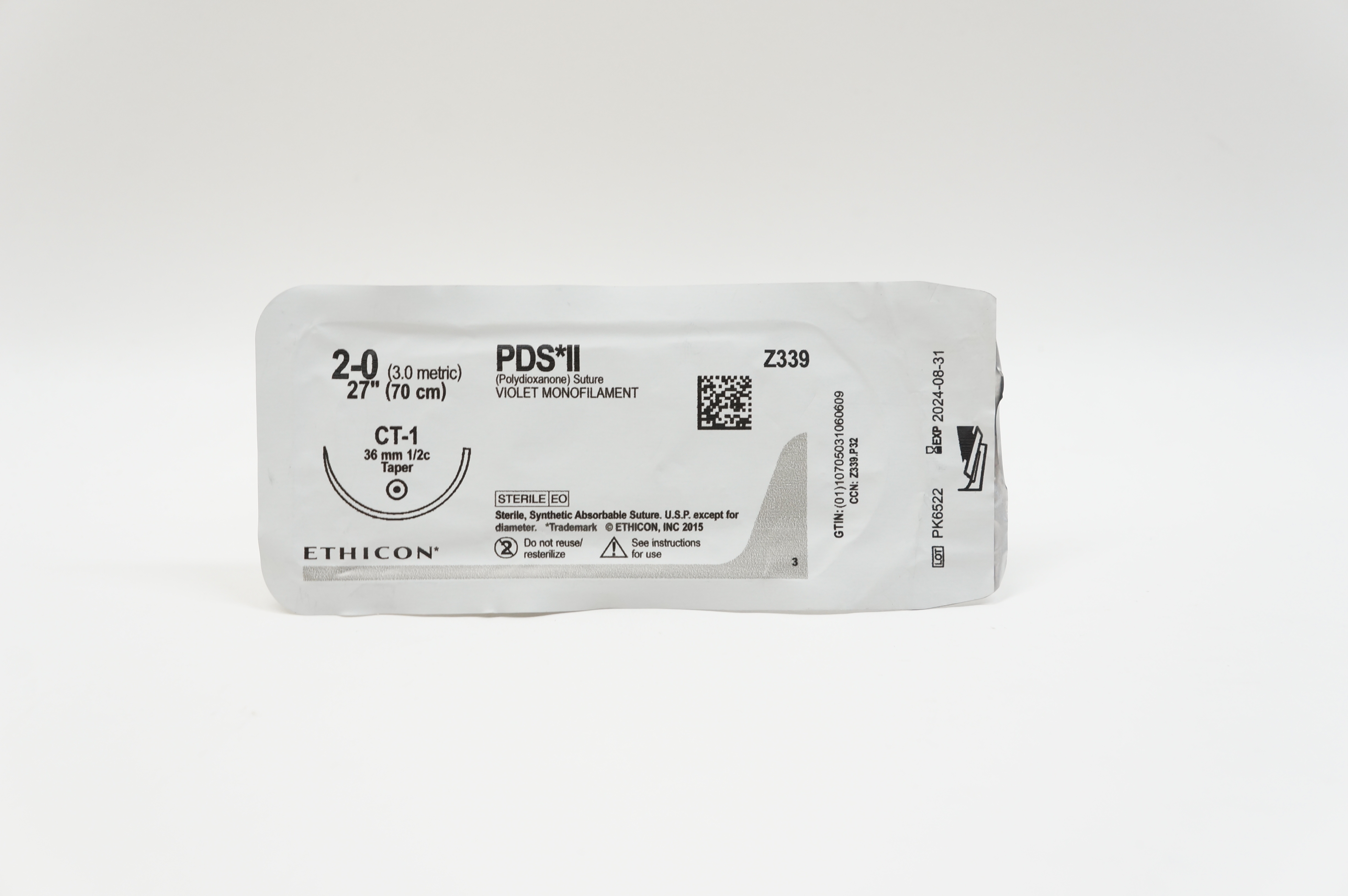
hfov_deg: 41.2
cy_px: 448
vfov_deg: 28.0
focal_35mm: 48
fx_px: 1795
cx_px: 674
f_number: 6.3
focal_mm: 32
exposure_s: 1/50
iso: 400
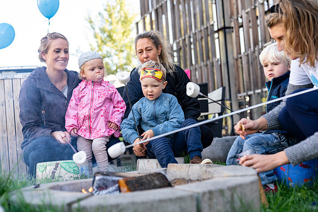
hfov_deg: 38.9
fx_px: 451
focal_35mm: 51
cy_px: 106
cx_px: 159
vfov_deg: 26.5
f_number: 2.8
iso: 400
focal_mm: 51
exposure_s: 1/500
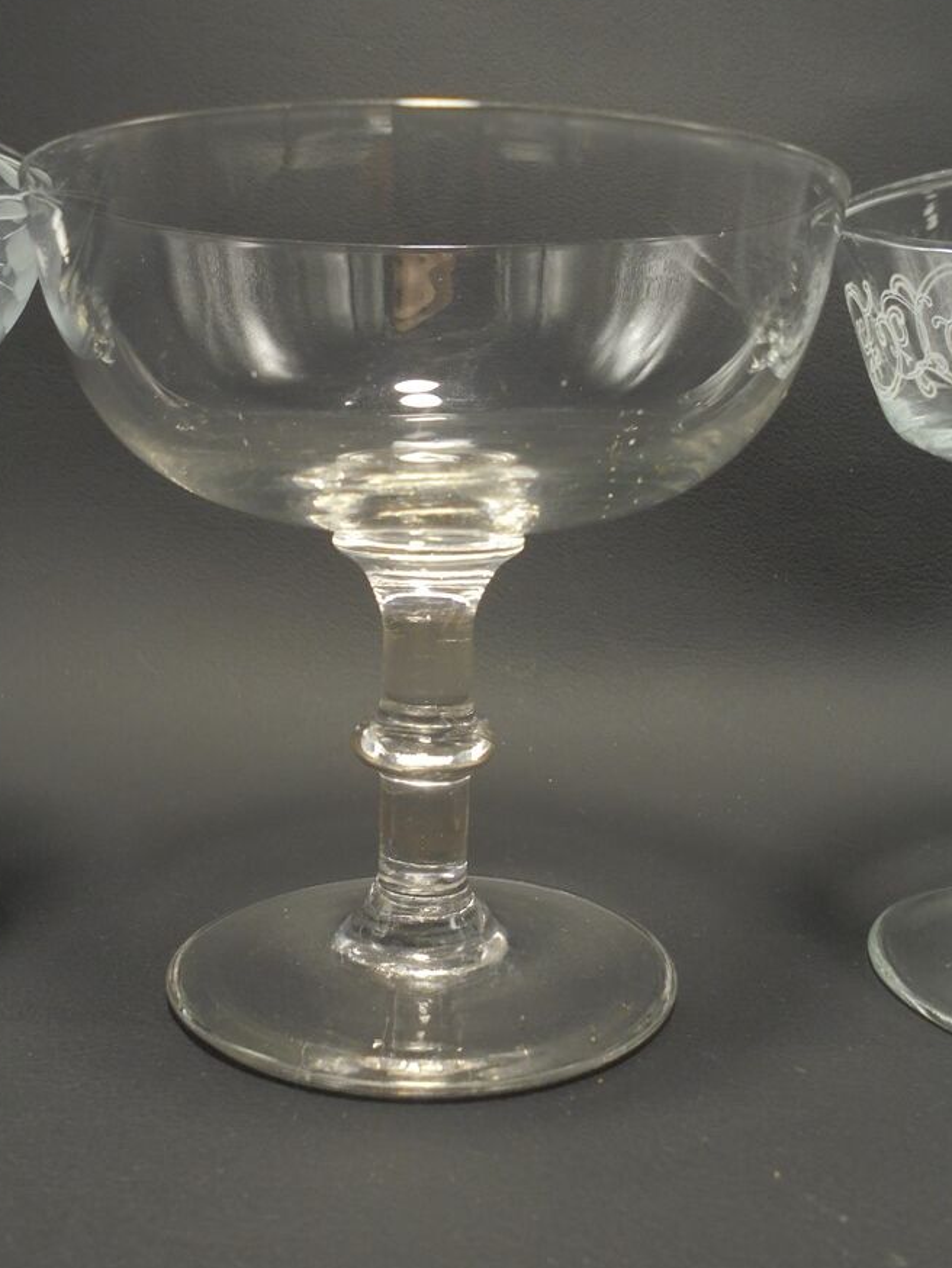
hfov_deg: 40.7
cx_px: 468
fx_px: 1283
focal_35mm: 35
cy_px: 631
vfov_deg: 52.6
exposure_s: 1/30
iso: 160
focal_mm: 6.1
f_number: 4
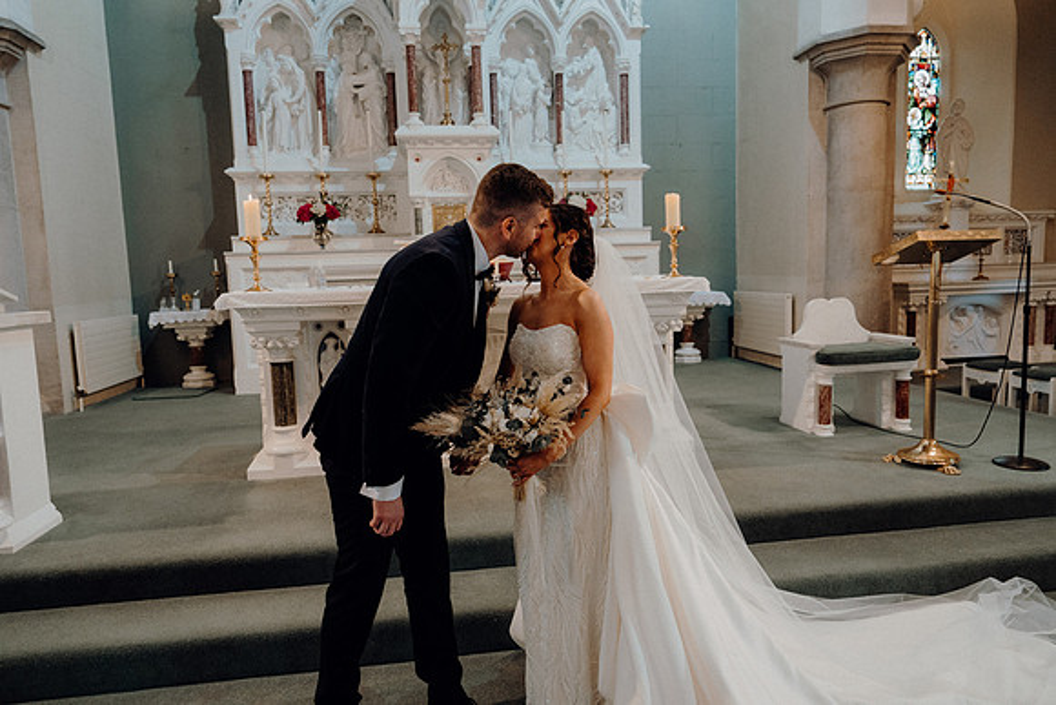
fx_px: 704
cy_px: 352
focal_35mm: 24
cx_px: 528
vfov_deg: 53.2
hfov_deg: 73.7
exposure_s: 1/160
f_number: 3.5
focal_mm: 24
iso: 2500
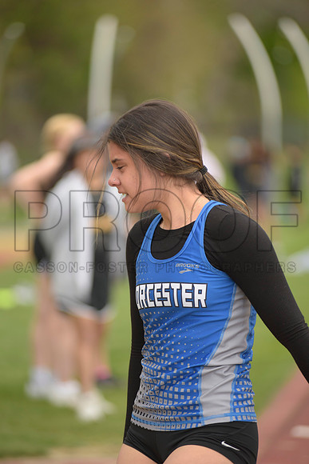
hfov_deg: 6.9
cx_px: 154
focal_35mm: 200
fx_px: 2573
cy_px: 232
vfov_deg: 10.3
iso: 400
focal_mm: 200
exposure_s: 1/1000
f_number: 3.2
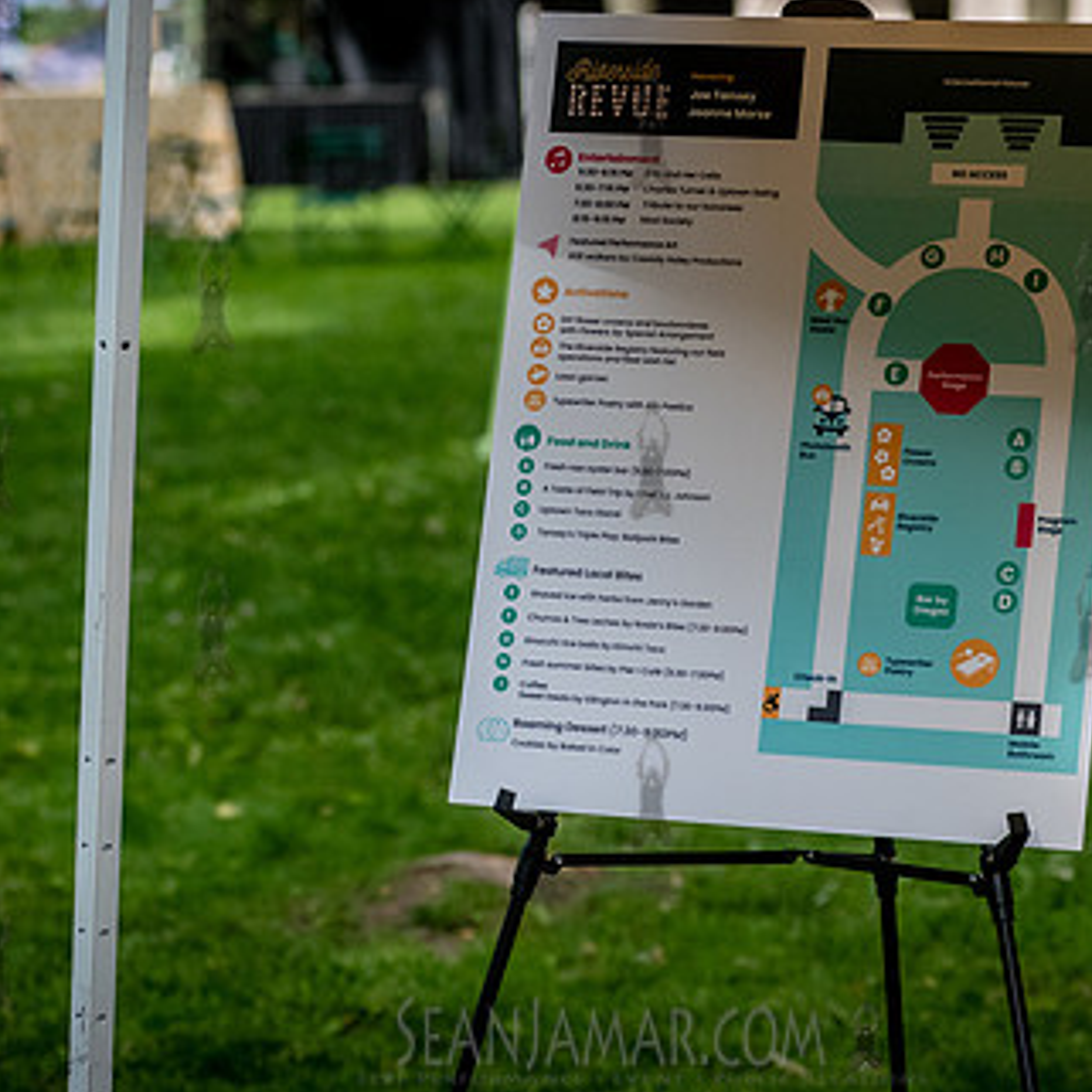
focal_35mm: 149
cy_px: 457
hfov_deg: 11.7
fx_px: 5318
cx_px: 659
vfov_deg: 11.7
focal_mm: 92
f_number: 4
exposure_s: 1/4000
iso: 2000
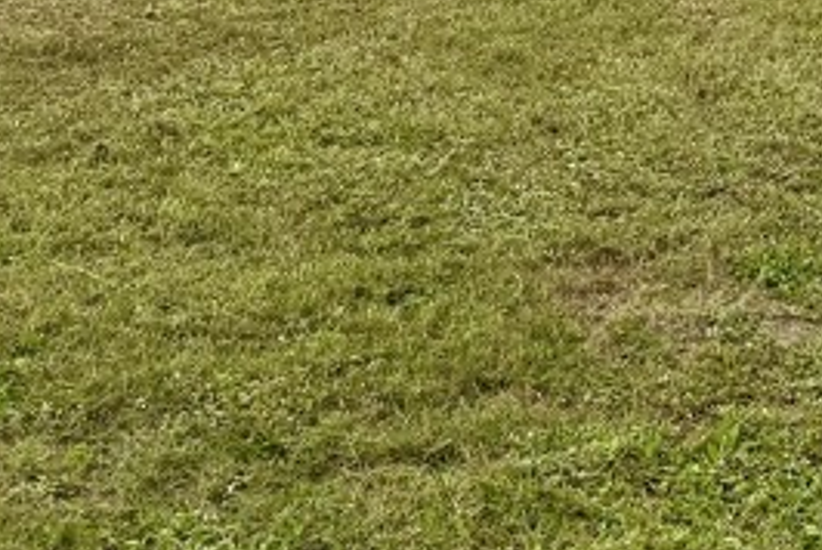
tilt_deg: +2.4
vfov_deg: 13.3
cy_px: -346
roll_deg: +1.4
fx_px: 2194
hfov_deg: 18.9
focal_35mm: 96
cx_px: 1193
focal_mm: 6.76
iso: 80
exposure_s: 1/6173
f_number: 1.78
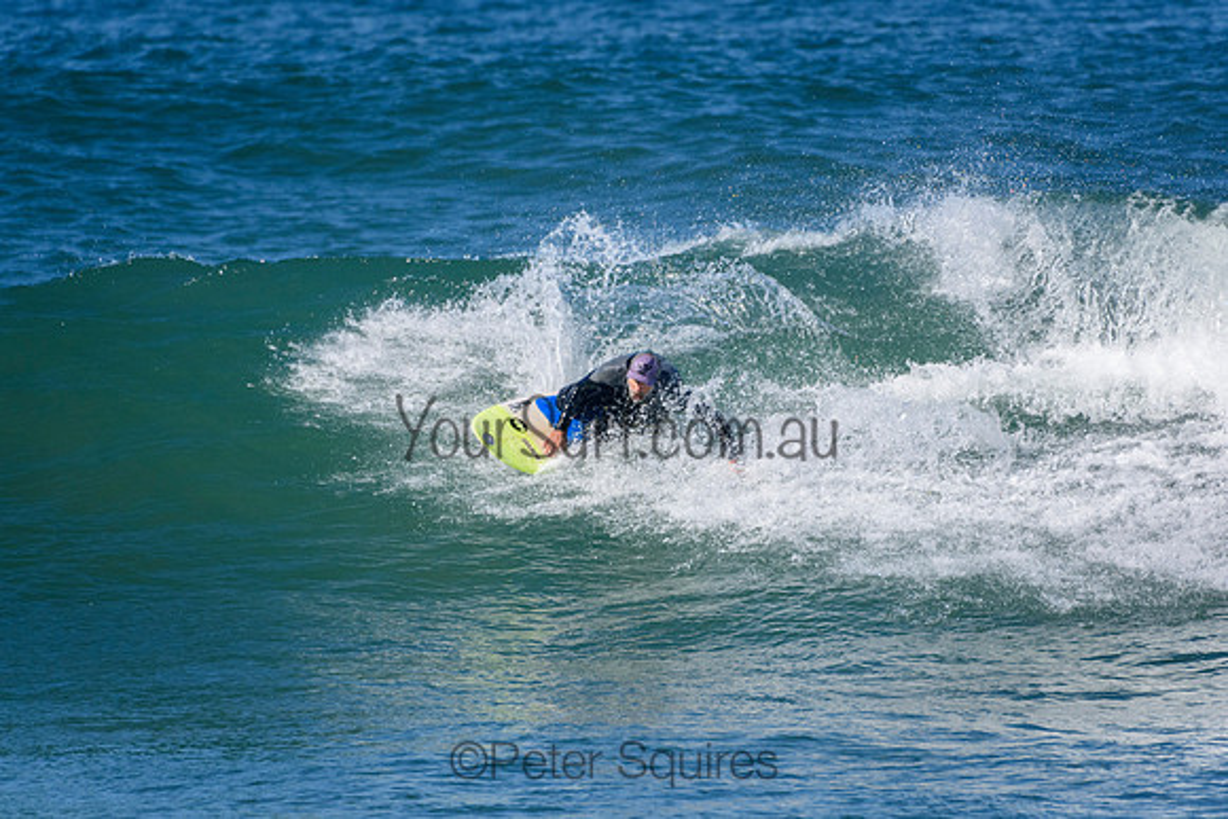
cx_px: 614
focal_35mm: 750
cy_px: 410
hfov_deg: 2.7
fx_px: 25592
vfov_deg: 1.8
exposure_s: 1/4000
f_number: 5.6
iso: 640
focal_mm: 500
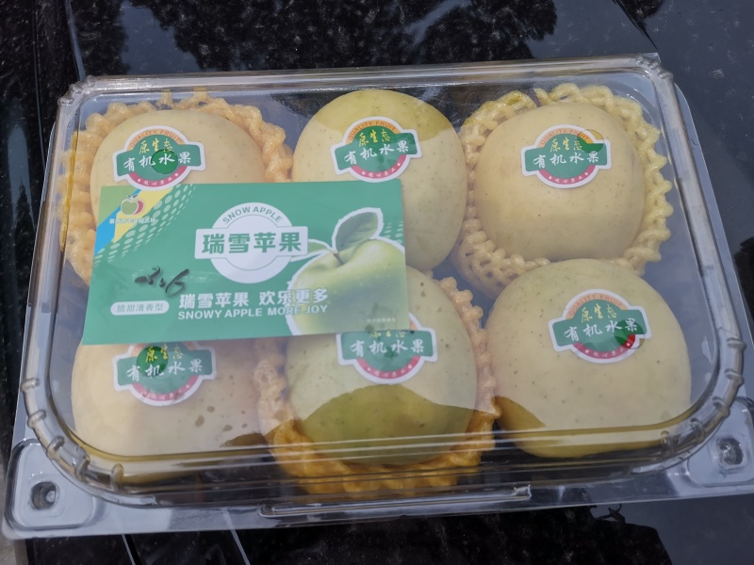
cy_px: 282
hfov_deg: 65.3
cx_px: 377
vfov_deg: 51.4
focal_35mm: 27
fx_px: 588
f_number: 1.8
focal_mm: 4.75
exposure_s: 1/2532
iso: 50
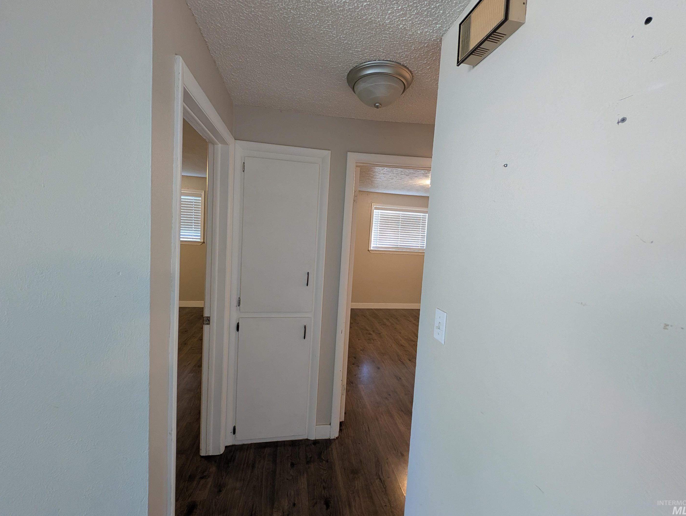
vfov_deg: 90.0
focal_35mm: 13
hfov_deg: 106.1
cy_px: 249
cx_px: 342
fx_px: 258
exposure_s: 1/60
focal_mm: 2.23
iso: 308
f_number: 1.95
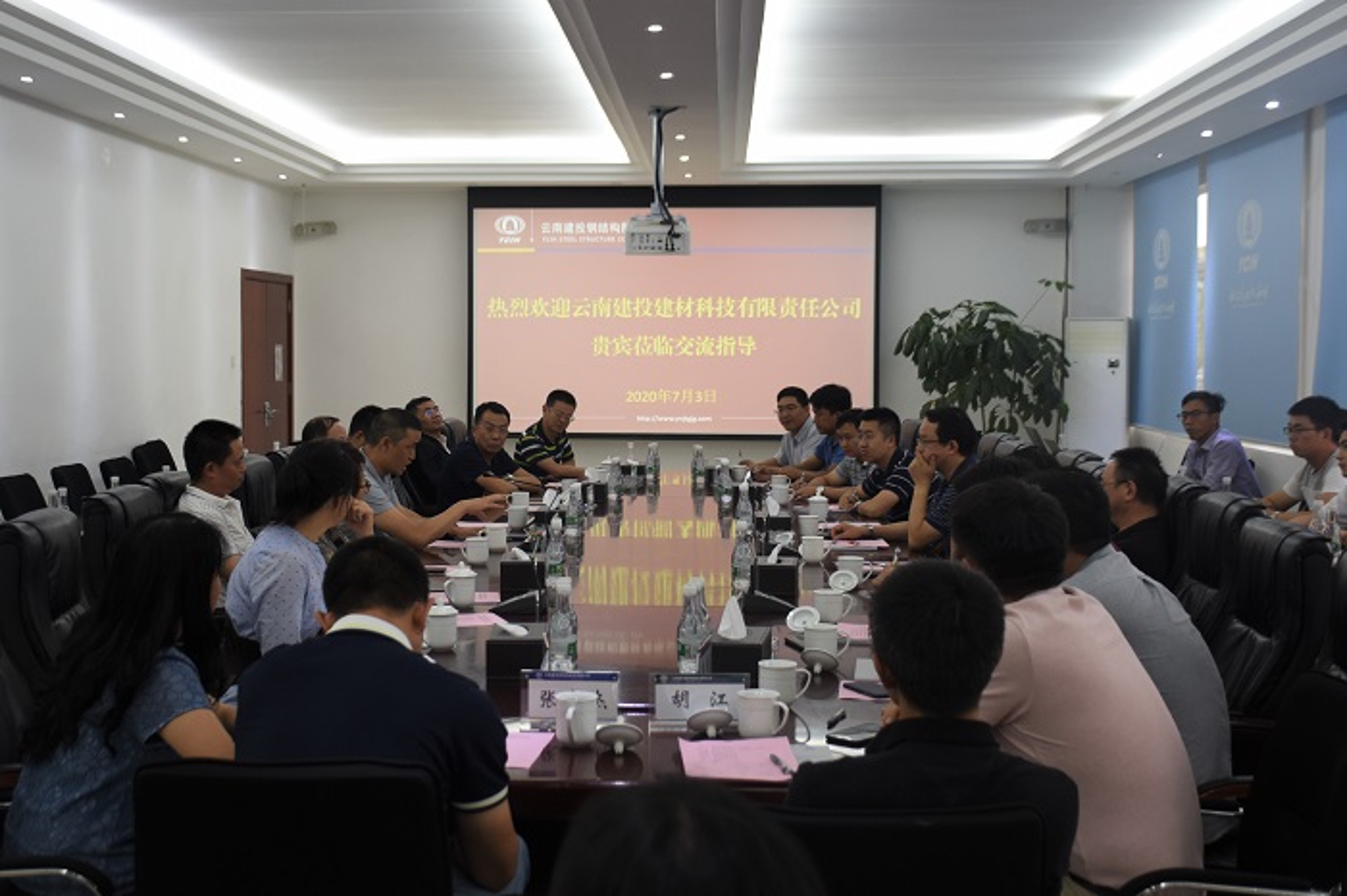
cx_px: 674
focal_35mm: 40
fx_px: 1515
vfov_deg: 33.0
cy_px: 448
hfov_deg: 47.9
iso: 400
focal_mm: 27
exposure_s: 1/60
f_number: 4
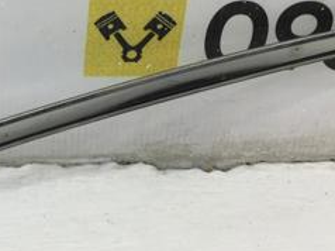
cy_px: 44
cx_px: 32
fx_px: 754
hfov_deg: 24.3
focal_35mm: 78
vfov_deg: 18.7
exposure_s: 1/100
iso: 40
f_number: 2.2
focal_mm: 4.15
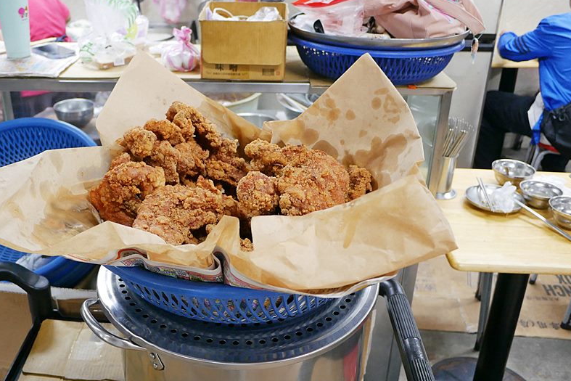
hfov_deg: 51.6
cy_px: 183
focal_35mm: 37
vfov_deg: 36.0
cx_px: 231
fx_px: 587
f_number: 2.5
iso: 1000
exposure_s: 1/60
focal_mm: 14
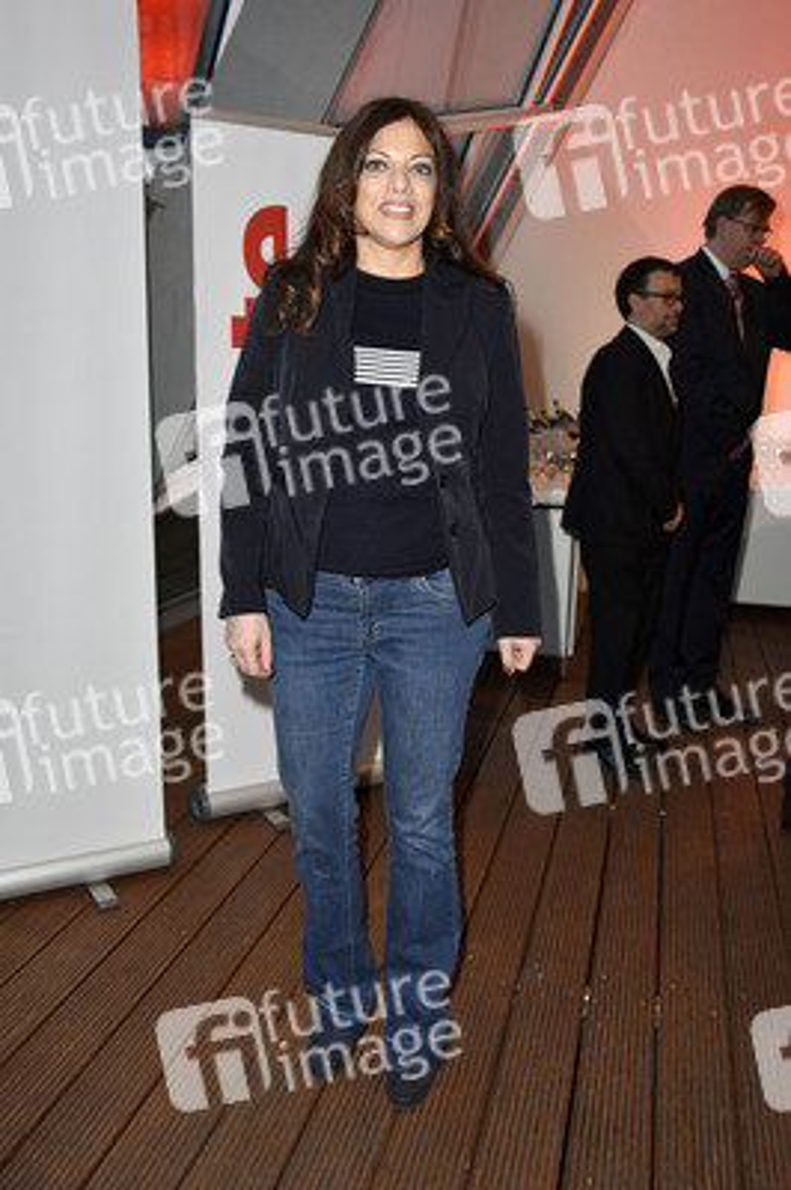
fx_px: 1056
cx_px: 396
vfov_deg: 58.8
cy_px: 595
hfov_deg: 41.0
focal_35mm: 32
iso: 800
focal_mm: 32
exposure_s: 1/160
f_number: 5.6
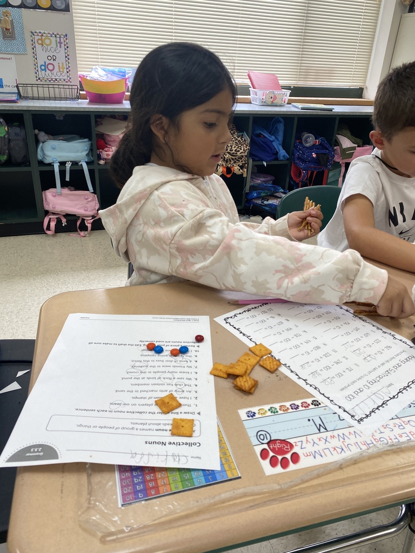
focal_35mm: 26
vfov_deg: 67.3
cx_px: 208
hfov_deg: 53.1
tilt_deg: -27.6
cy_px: 276
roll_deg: -2.7
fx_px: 416
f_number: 1.8
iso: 64
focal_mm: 4.25
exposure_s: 1/60
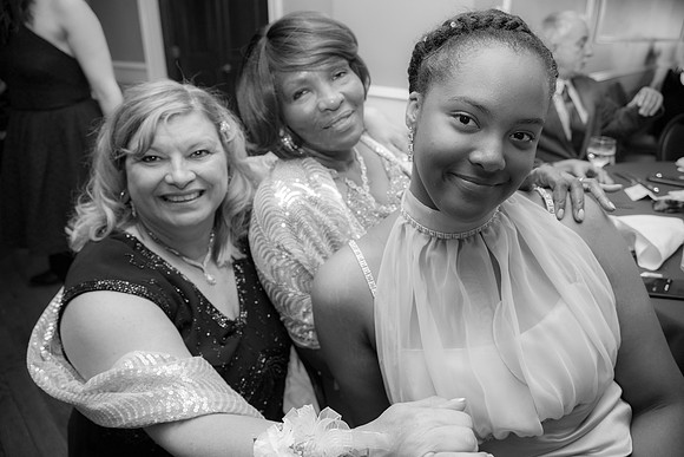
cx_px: 342
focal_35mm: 24
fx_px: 456
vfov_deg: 53.2
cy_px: 228
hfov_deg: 73.7
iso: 1000
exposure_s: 1/200
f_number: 4
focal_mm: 24
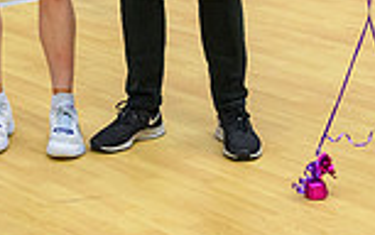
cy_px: -235
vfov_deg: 7.8
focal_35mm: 162
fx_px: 1657
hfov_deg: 12.7
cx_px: -17
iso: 4000
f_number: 3.2
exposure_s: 1/800
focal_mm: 36
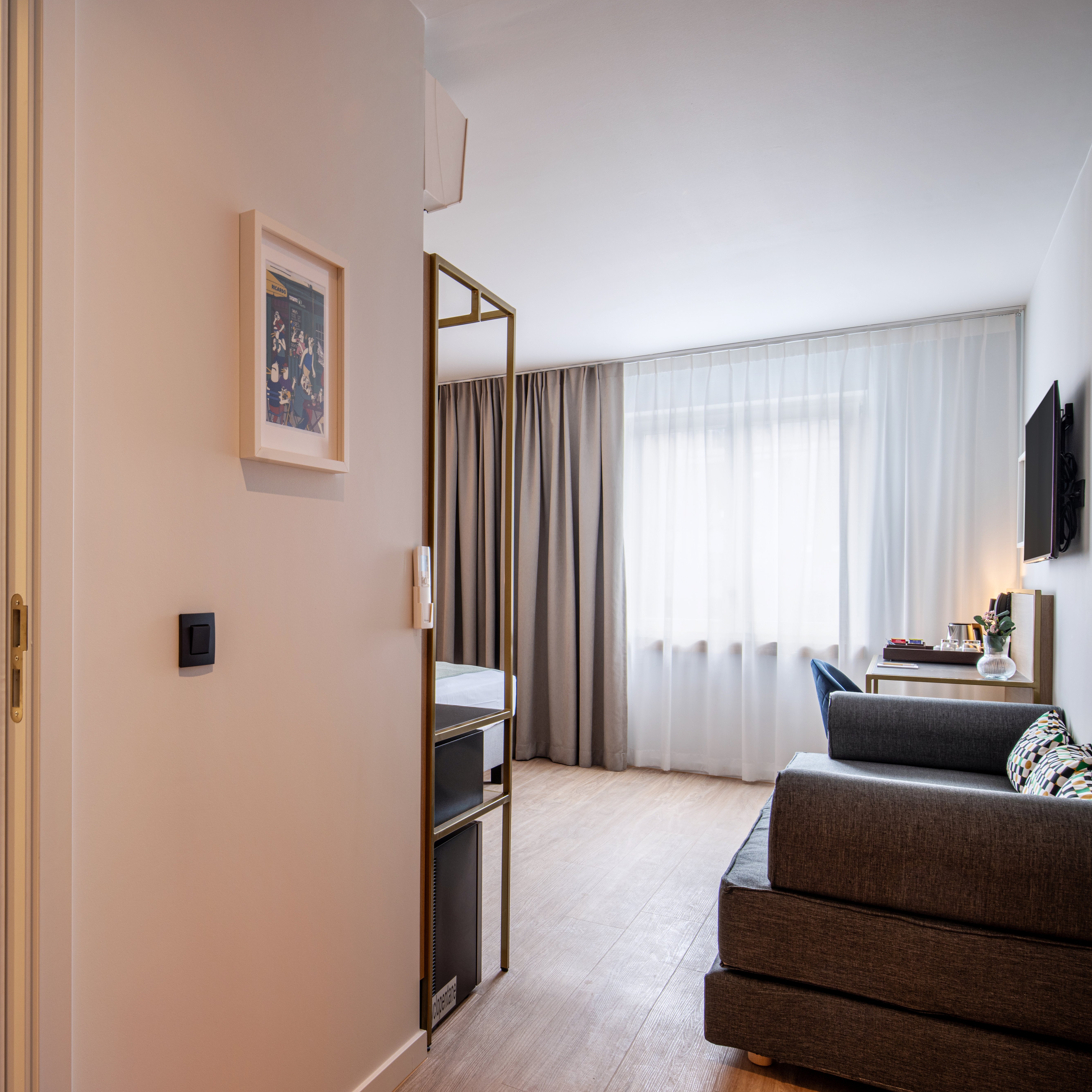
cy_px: 548
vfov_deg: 62.9
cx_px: 264
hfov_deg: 59.4
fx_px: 892
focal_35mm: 25
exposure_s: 1/5
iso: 125
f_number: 11
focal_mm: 19
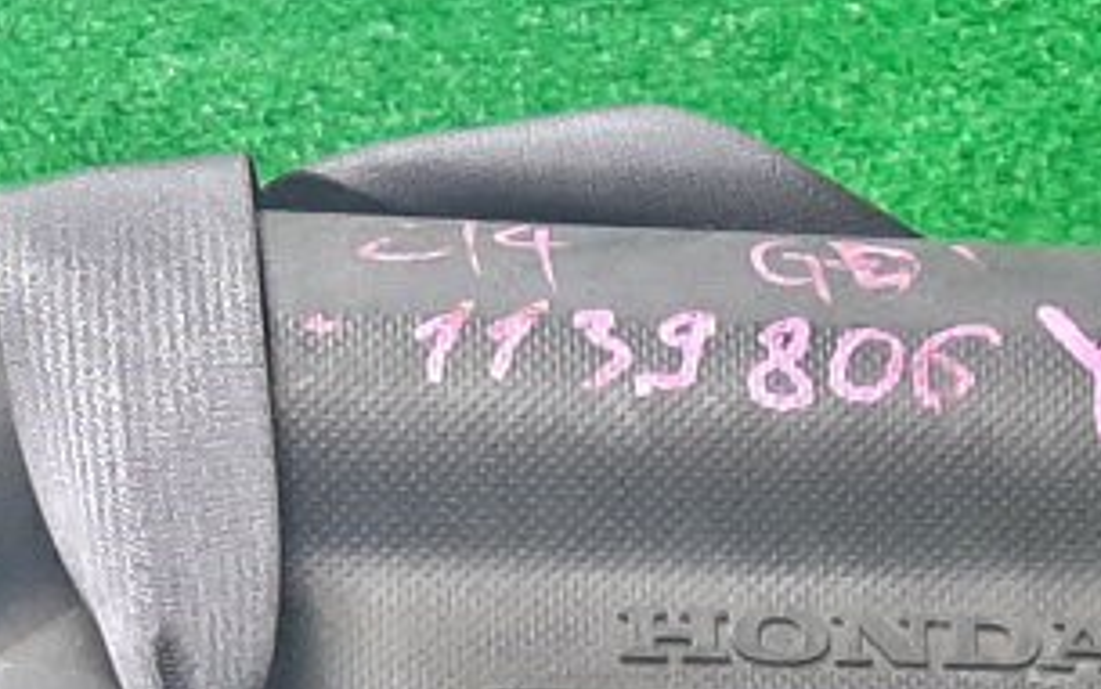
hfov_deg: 16.0
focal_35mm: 130
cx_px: 841
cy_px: 1699
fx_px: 3903
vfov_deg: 9.0
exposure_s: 1/50
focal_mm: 3.93
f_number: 1.7
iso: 248
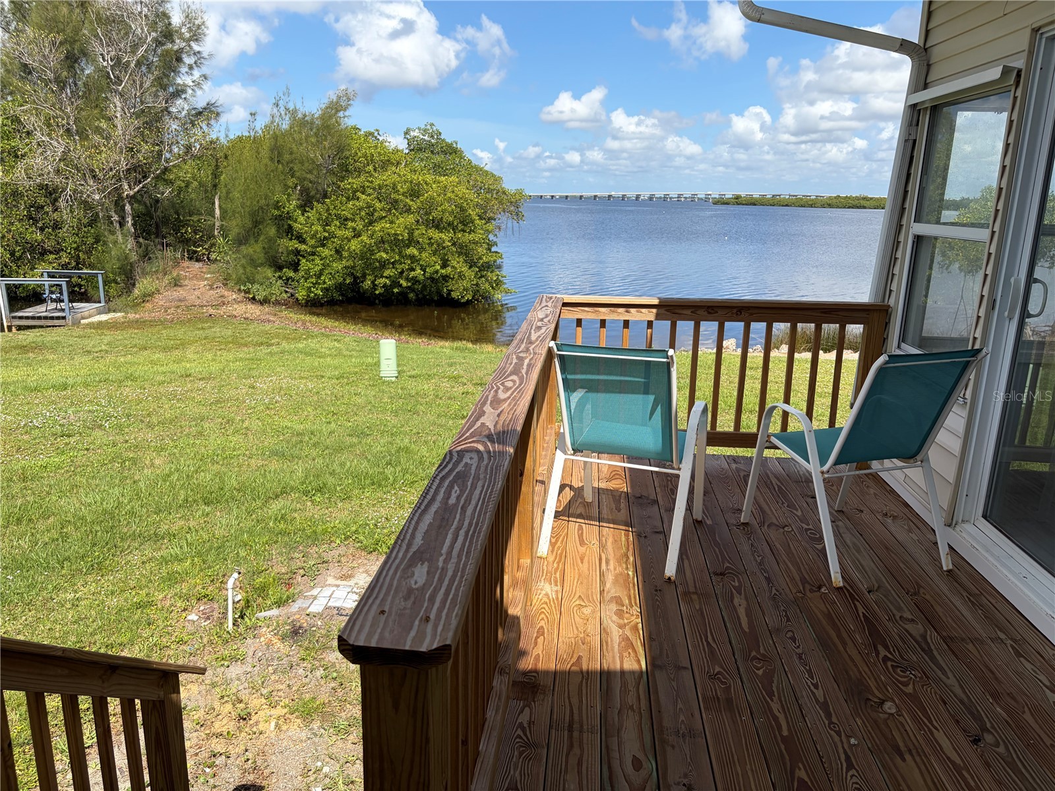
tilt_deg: -13.9
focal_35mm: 26
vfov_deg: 53.1
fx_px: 792
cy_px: 396
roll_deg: -0.7
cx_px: 528
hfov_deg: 67.3
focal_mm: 5.96
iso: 64
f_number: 1.6
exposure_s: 1/4608
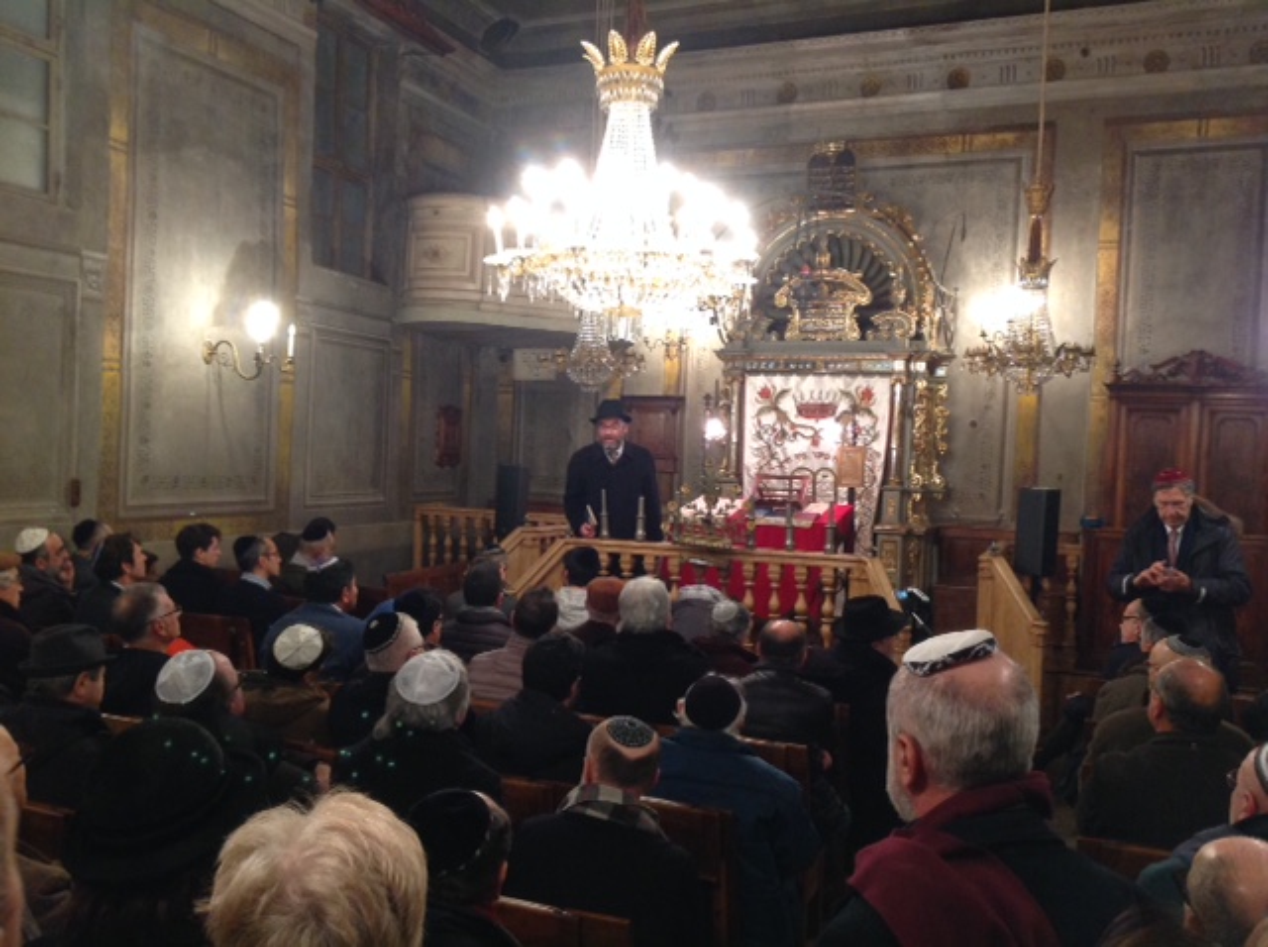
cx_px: 634
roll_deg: -2.3
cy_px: 474
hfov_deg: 52.7
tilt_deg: +0.1
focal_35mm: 35
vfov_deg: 40.6
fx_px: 1280
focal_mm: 4.28
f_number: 2.4
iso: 200
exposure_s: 1/15
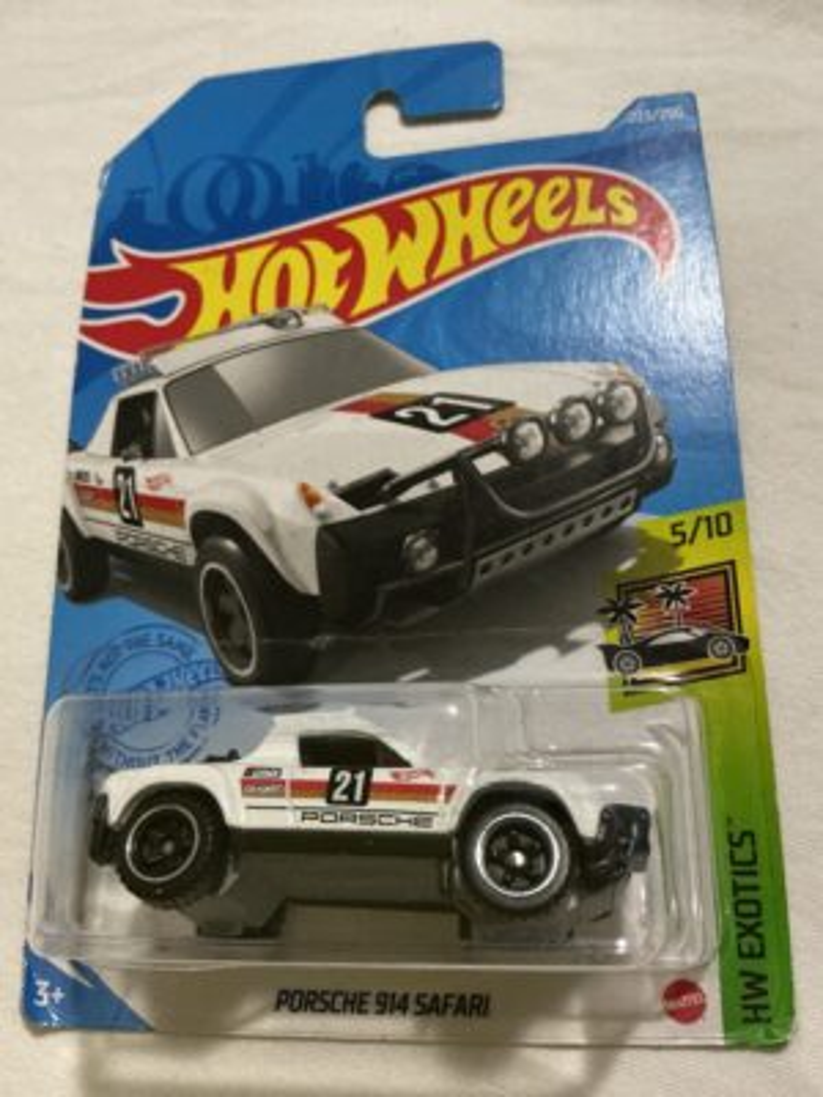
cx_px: 412
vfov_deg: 61.7
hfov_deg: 48.2
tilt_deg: -62.2
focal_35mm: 29
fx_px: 919
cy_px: 548
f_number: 1.8
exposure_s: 1/30
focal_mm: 3
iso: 320
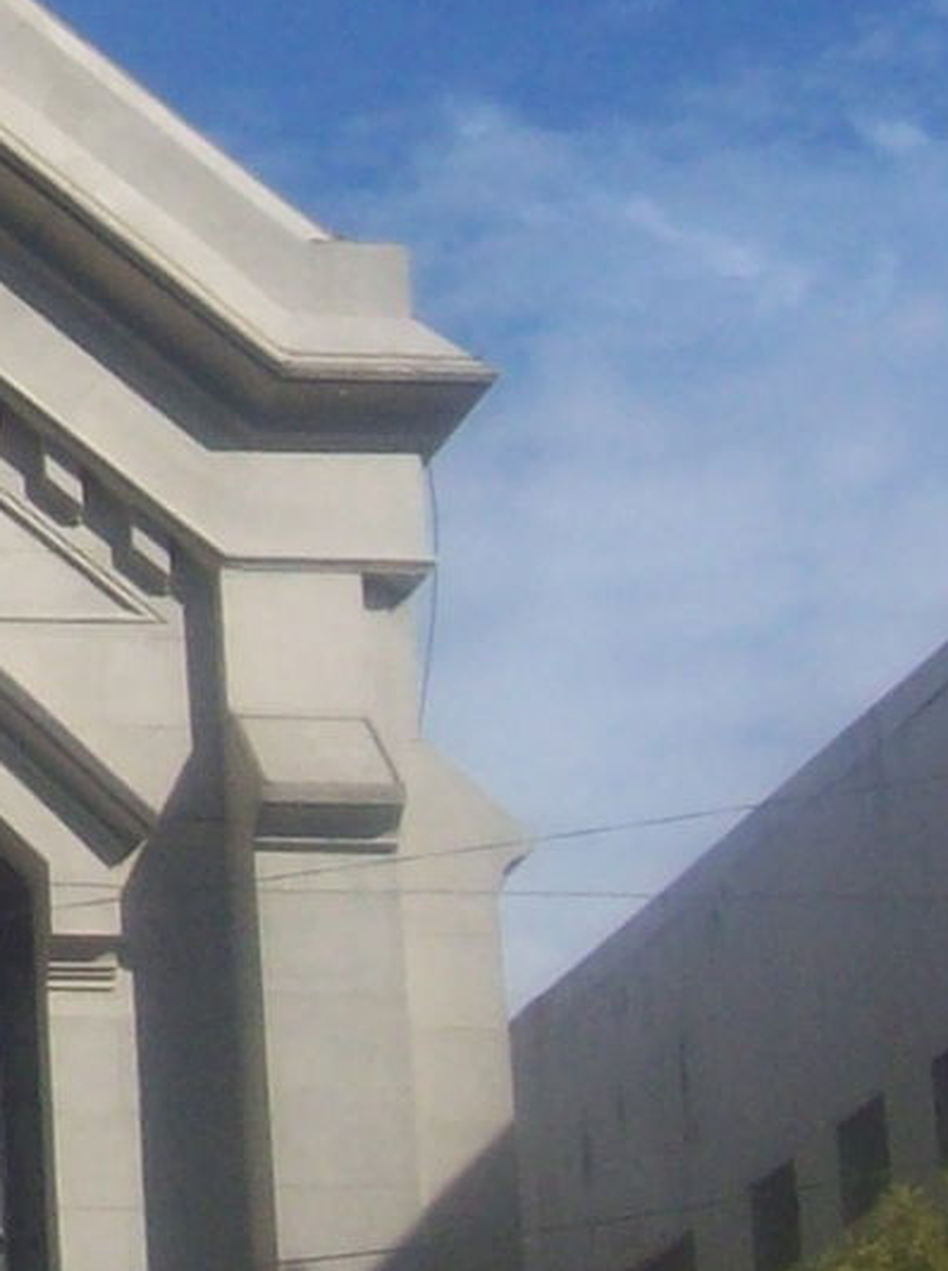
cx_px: -845
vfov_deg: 11.3
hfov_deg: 8.2
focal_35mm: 174
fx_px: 6374
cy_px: 43
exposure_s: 1/752
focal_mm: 6
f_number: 4.8
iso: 80
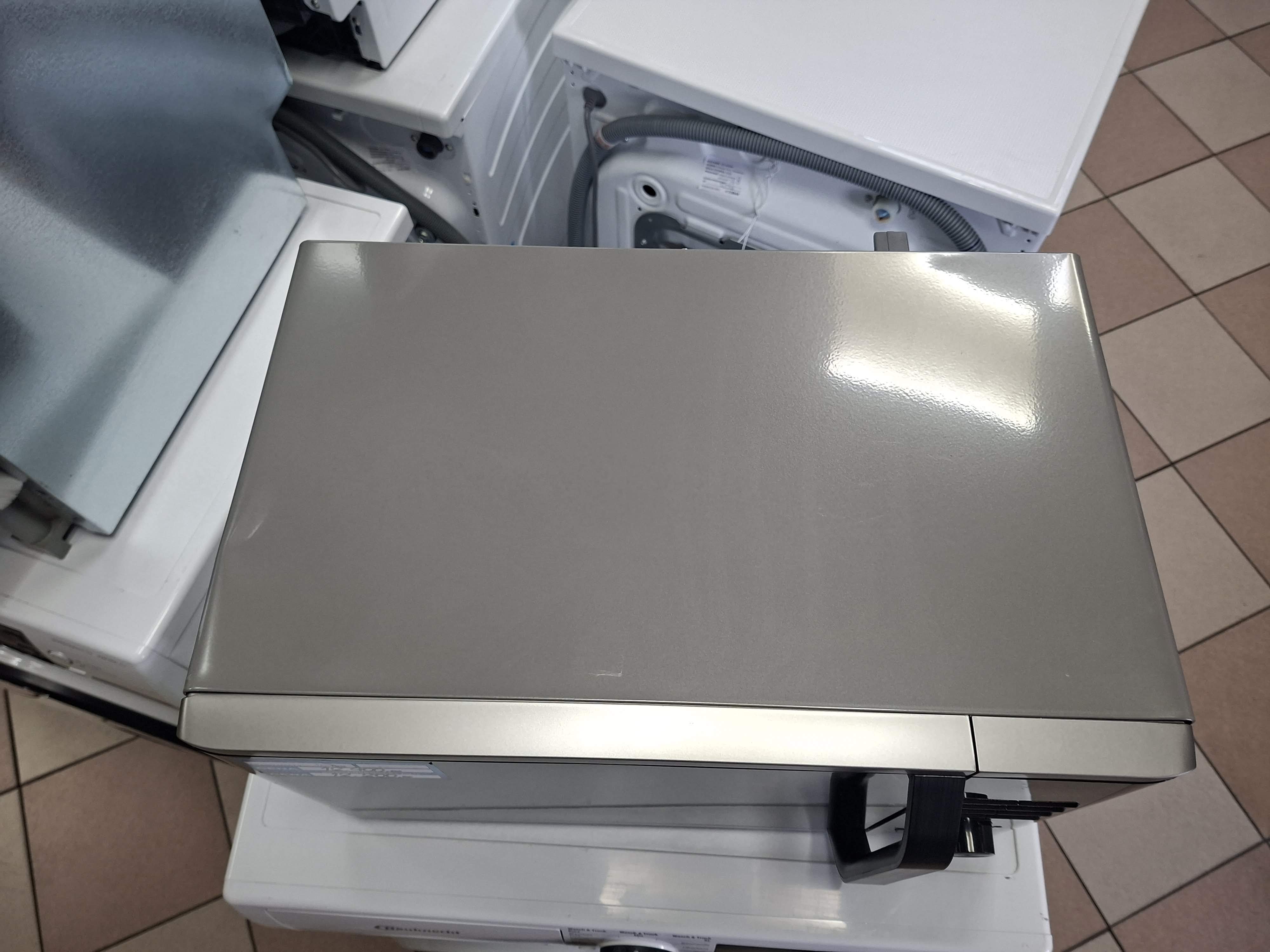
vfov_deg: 58.9
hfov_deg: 73.9
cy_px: 476
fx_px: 844
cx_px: 635
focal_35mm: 23
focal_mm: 5.54
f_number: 1.8
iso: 250
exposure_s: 1/120
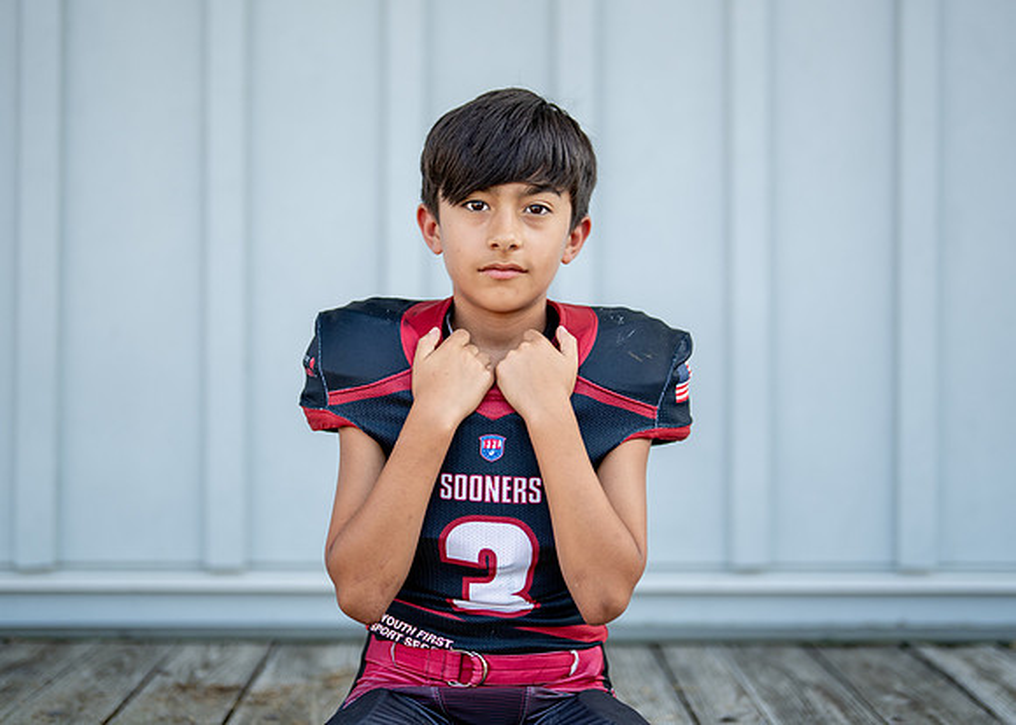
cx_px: 536
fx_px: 1780
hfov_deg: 31.9
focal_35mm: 62
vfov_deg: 23.0
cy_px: 329
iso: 100
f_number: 1.2
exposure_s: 1/1600
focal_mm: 50
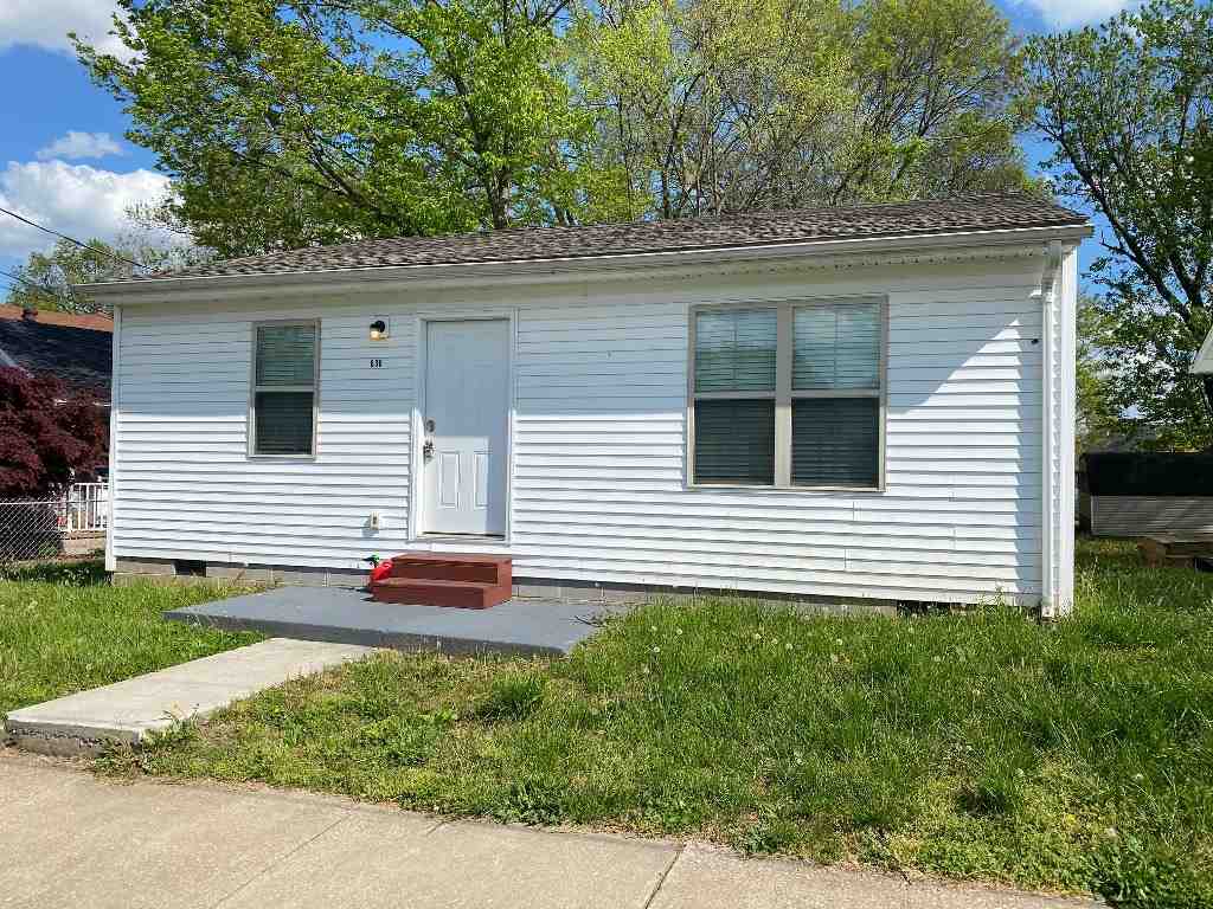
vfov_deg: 53.1
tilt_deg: +1.1
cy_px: 454
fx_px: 911
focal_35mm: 26
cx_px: 606
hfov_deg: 67.3
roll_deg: -1.8
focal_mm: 4.25
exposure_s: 1/3984
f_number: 1.8
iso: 32
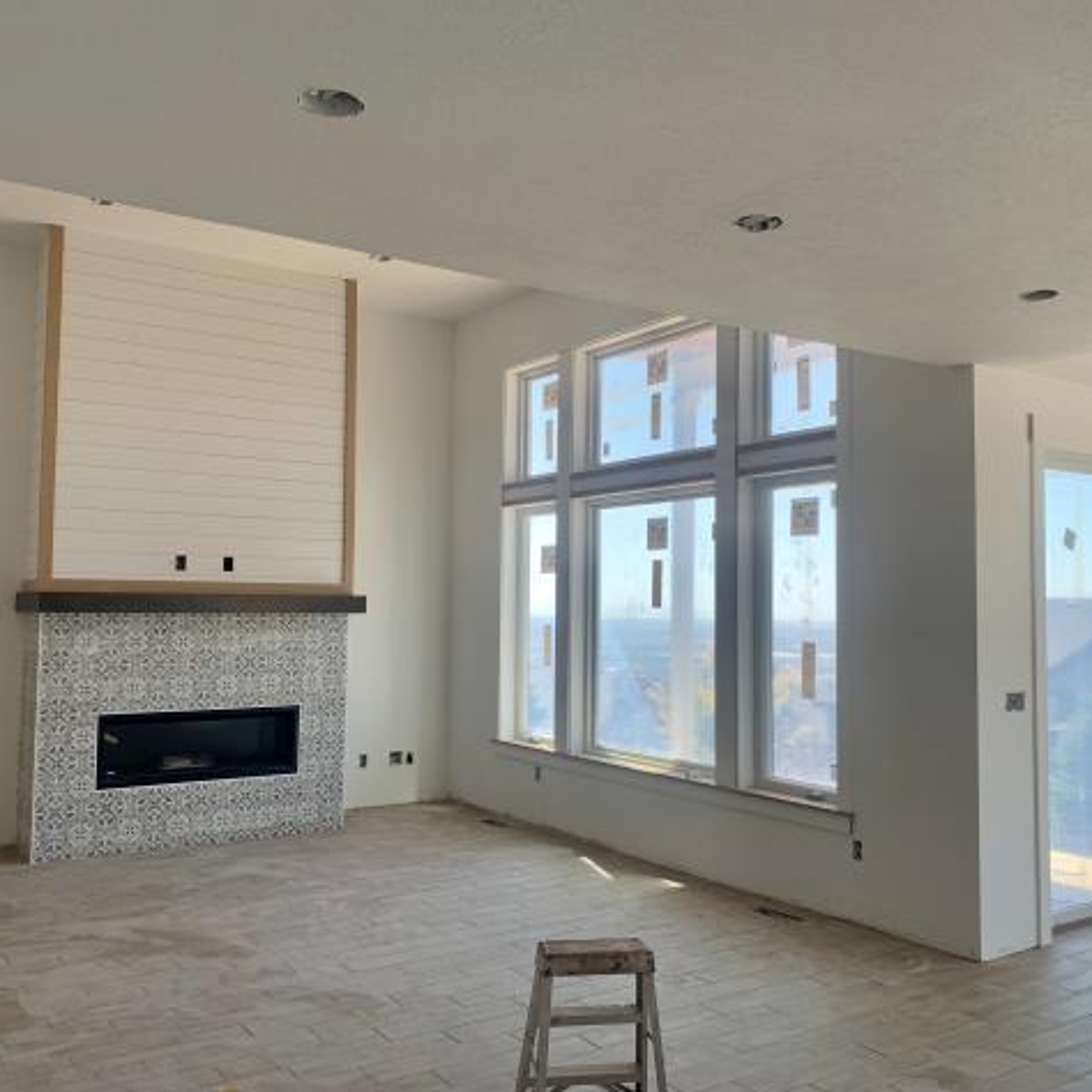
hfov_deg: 52.5
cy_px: 546
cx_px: 569
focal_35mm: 31
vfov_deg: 52.5
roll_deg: -0.9
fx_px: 1106
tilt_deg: +2.7
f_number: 1.8
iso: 25
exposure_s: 1/188
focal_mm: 4.25
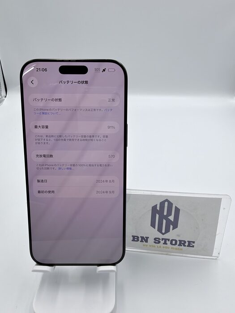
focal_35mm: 25
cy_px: 156
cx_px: 118
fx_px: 226
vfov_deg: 69.4
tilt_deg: -28.4
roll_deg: -0.1
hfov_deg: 54.9
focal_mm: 2.22
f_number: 2.2
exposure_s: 1/256
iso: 40
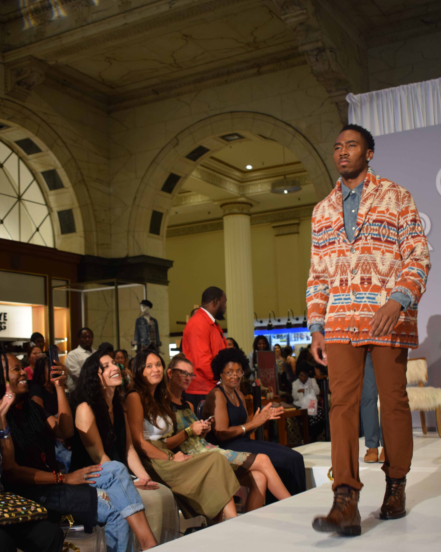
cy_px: 322
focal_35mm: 47
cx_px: 225
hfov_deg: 32.4
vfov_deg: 39.8
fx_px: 760
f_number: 4
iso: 560
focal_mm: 27
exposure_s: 1/60
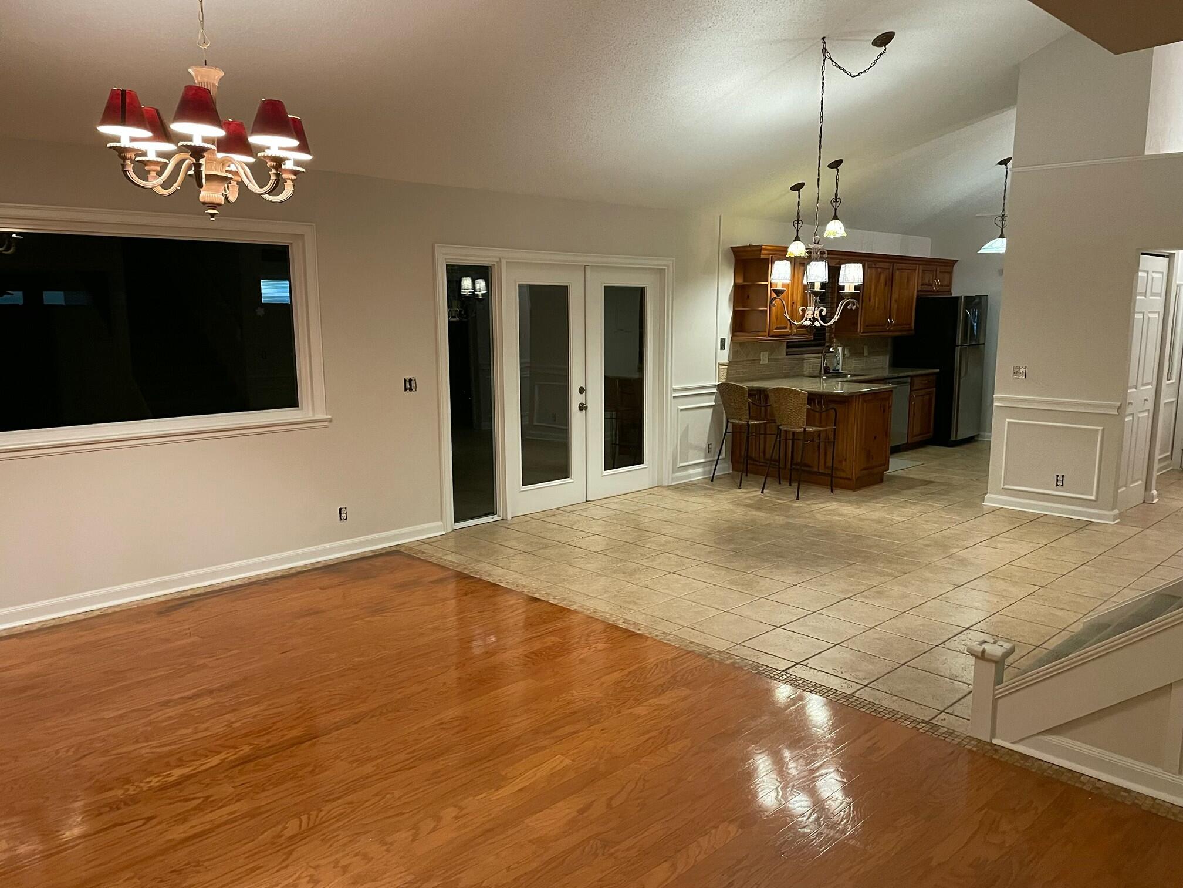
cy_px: 444
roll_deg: +0.2
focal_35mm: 26
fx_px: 889
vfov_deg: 53.1
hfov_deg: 67.3
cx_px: 592
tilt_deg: -9.3
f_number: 1.6
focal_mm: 4.2
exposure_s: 1/60
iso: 400
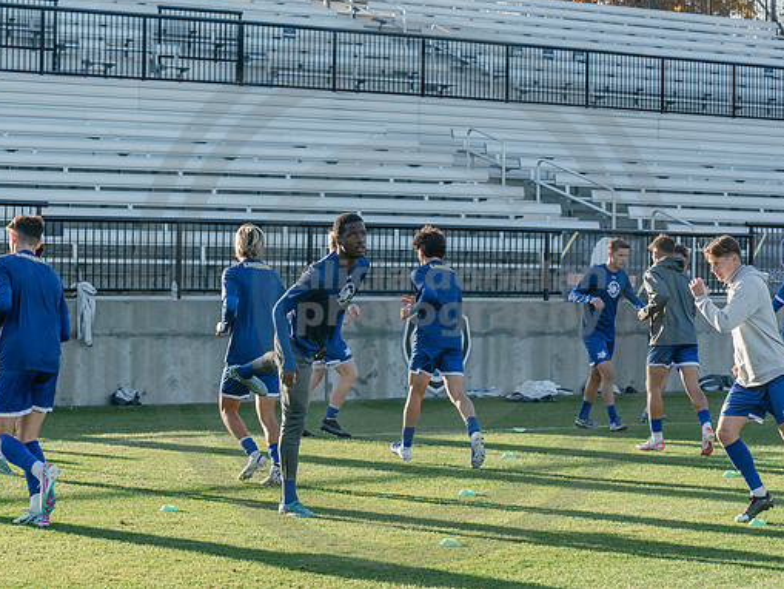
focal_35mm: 115
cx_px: 404
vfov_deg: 12.9
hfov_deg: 17.1
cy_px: 292
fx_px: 2605
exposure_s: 1/1000
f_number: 6.3
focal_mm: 105
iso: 1250
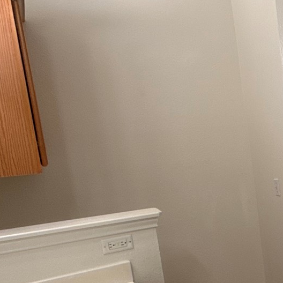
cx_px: 457
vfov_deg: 35.2
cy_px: 177
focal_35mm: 48
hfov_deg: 24.4
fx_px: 444
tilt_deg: -8.5
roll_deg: +2.7
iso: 80
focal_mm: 2.22
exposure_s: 1/120
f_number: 2.2
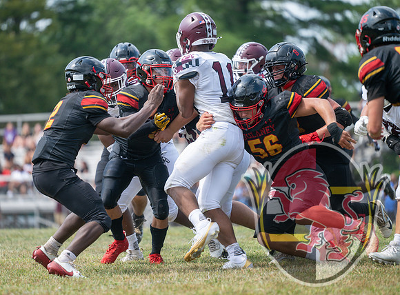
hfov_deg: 8.4
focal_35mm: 238
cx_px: 154
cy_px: 133
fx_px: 2732
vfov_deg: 6.2
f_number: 2.8
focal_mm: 200
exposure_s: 1/2000
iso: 320
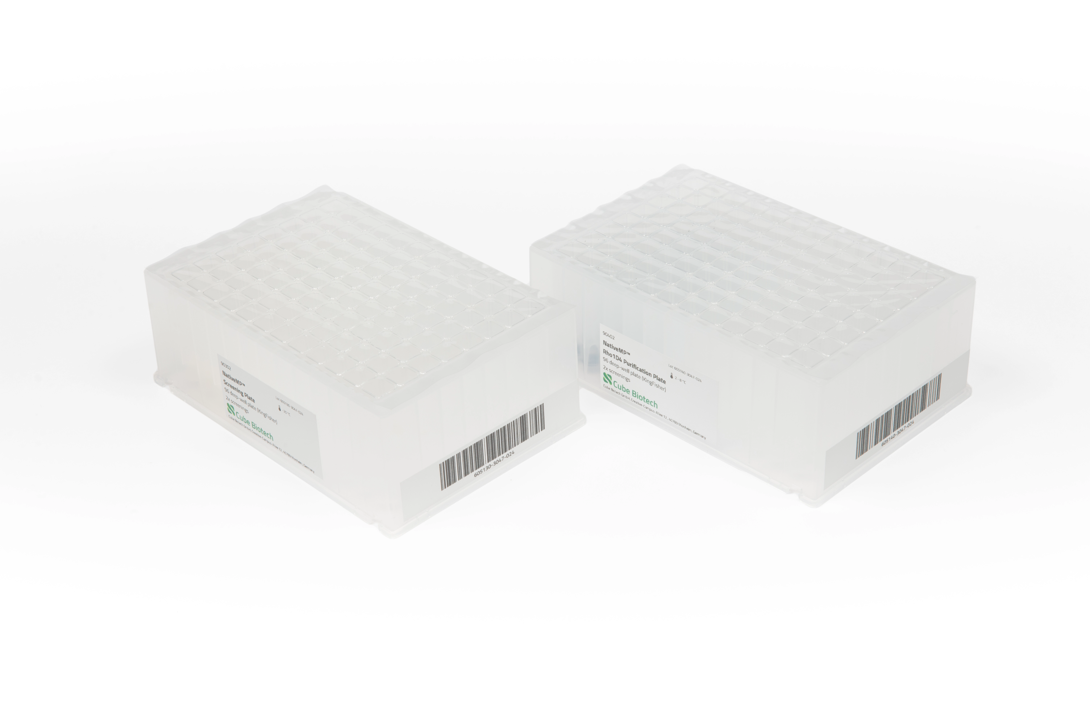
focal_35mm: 70
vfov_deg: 19.5
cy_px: 364
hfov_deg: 28.8
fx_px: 2120
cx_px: 545
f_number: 16
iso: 250
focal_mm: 70
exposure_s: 1/8
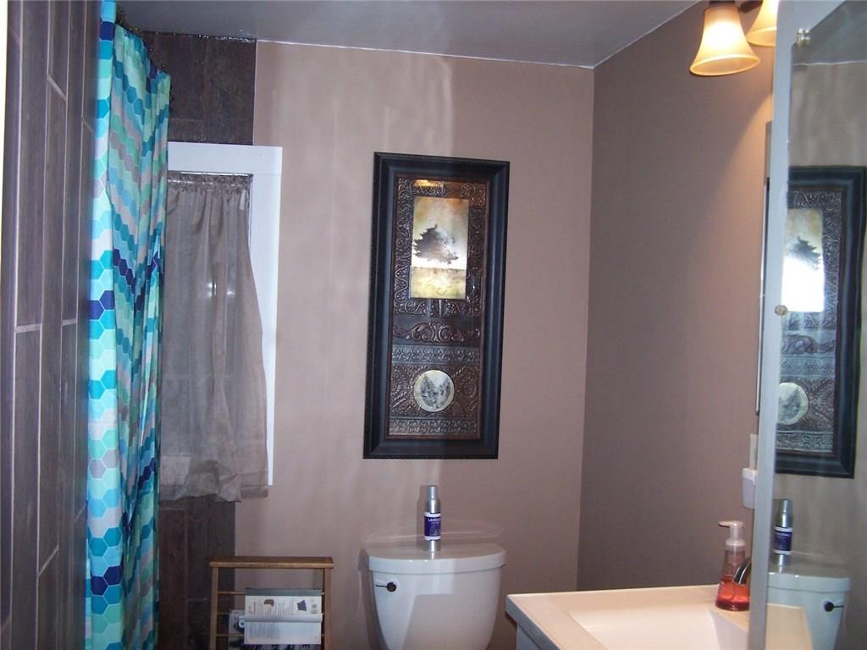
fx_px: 952
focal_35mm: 38
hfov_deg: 49.0
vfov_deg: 37.7
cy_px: 325
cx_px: 434
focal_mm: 6.3
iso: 140
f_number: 2.8
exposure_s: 1/60
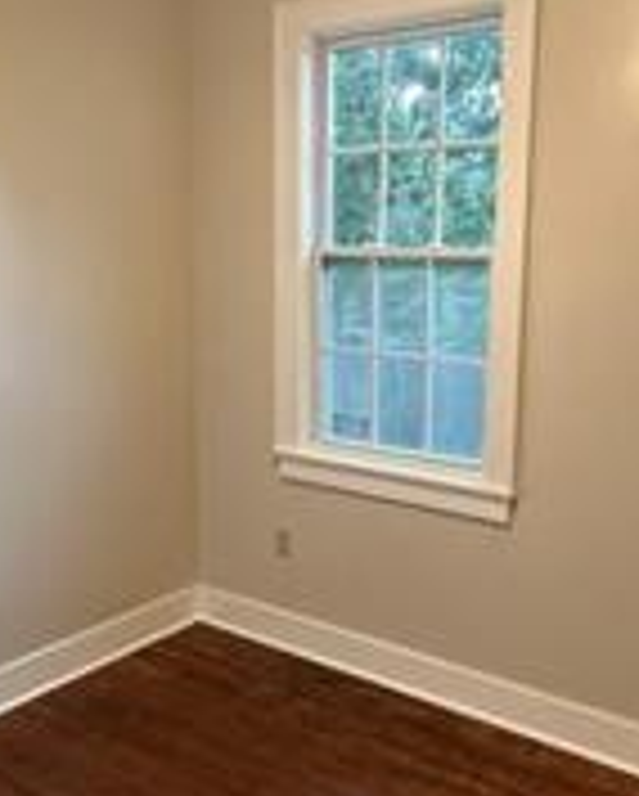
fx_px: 873
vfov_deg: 49.0
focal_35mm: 37
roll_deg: -2.9
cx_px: 392
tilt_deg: -8.6
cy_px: 409
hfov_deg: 40.0
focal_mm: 2.22
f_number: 2.2
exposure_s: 1/60
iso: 200
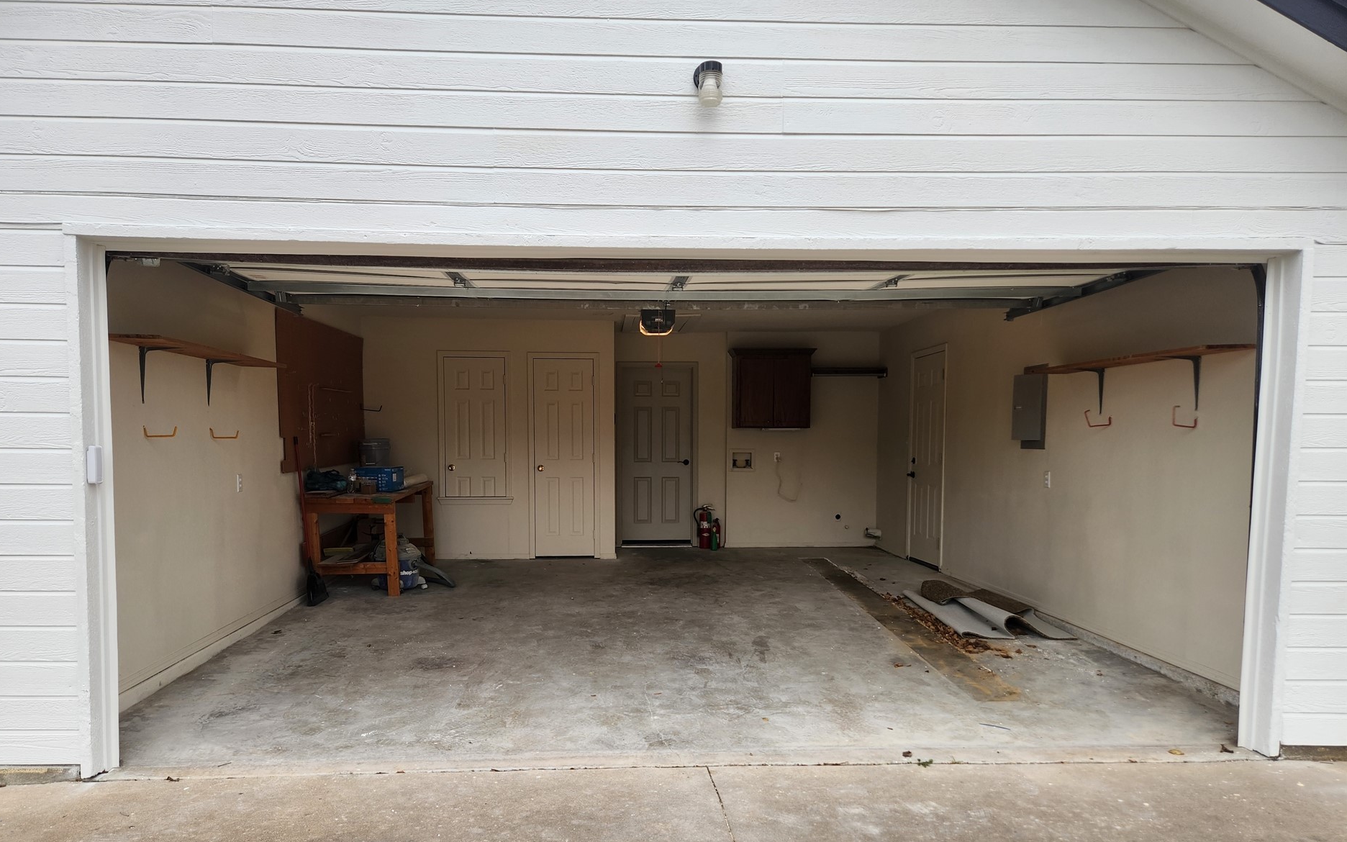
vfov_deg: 48.9
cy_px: 511
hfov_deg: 72.5
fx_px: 918
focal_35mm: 25
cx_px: 658
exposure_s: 1/180
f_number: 1.8
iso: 25
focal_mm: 5.4
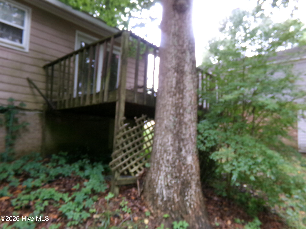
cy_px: 114
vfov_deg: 56.8
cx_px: 153
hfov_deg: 71.6
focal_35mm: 24
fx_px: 212
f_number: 3.7
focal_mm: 4.3
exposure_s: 1/17
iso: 276
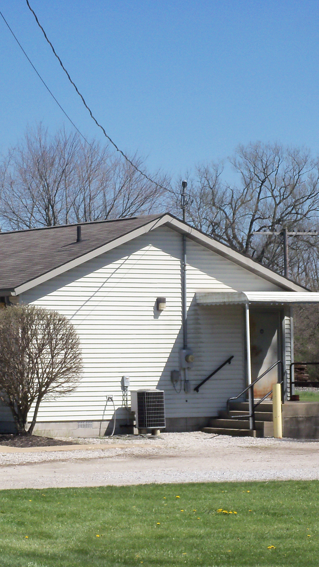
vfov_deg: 16.4
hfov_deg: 9.2
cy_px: 283
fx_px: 1970
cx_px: 6
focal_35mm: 131
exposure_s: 1/320
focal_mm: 16
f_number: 6.8
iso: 80
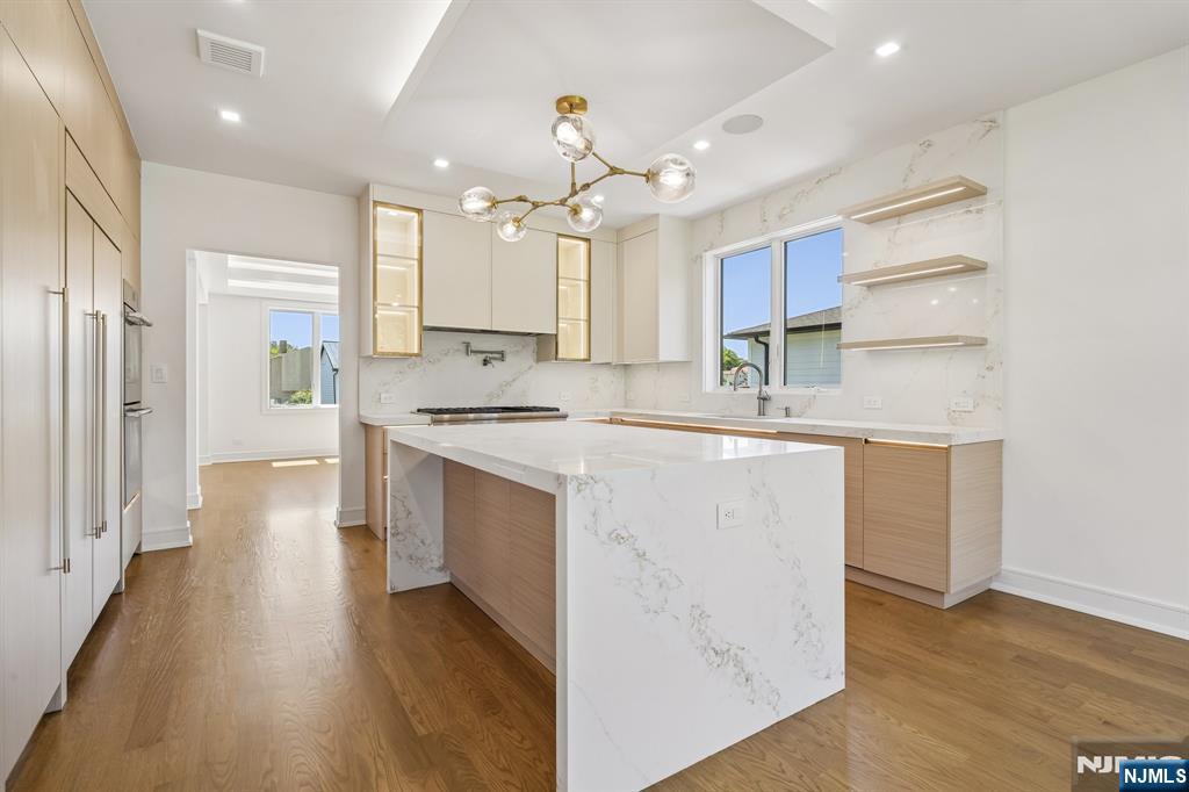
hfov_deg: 96.8
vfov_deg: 73.7
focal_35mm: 16
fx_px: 528
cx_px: 594
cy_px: 396
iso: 400
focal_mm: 16
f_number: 8
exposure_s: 1/60
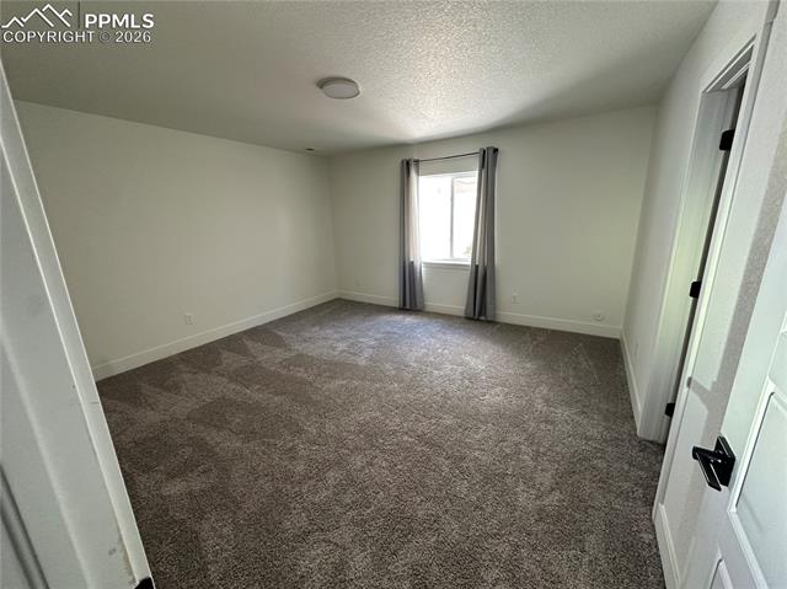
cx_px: 394
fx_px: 318
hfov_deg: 102.1
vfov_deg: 85.6
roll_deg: +1.3
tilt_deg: -13.3
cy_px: 294
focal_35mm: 14
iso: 250
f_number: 2.2
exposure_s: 1/99
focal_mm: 2.22
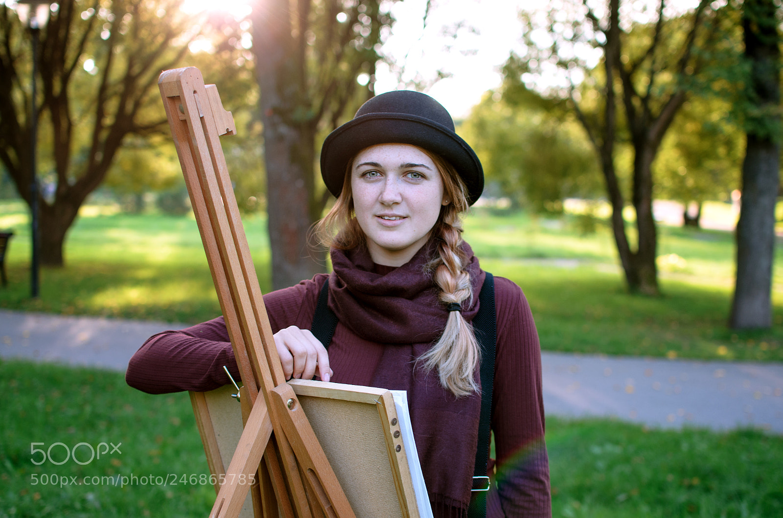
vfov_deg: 25.6
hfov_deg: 37.9
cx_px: 392
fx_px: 1139
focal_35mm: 52
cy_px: 259
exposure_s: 1/125
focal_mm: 35
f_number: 2.8
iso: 100
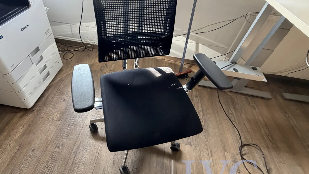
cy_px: 70
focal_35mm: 20
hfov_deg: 86.3
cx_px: 138
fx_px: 164
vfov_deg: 55.5
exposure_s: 1/121
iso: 250
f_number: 2.2
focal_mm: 2.22
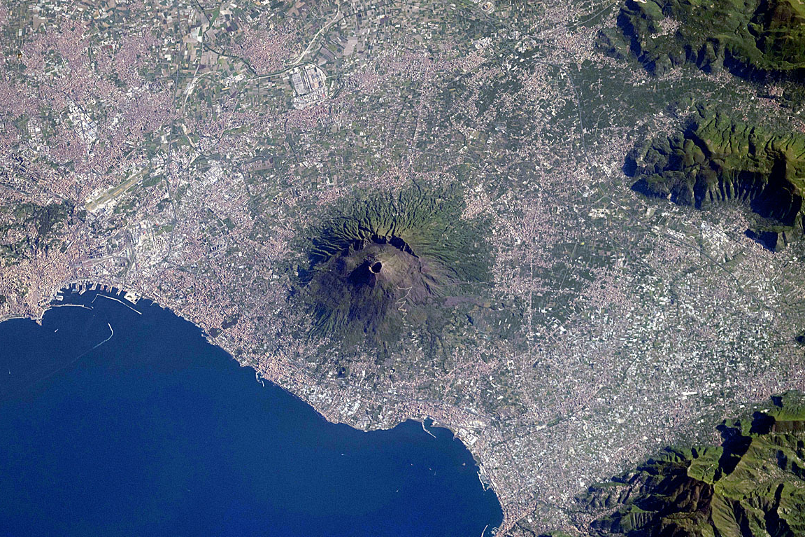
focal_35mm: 562
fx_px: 12564
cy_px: 269
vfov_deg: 2.4
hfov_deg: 3.7
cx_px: 402
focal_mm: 560
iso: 500
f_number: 13
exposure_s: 1/500
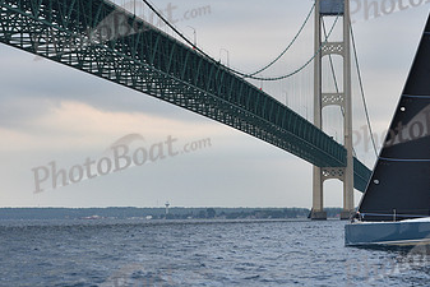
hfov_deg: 15.9
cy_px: 76
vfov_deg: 10.6
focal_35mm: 129
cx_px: 278
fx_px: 1541
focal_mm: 75
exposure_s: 1/640
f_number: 5
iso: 400
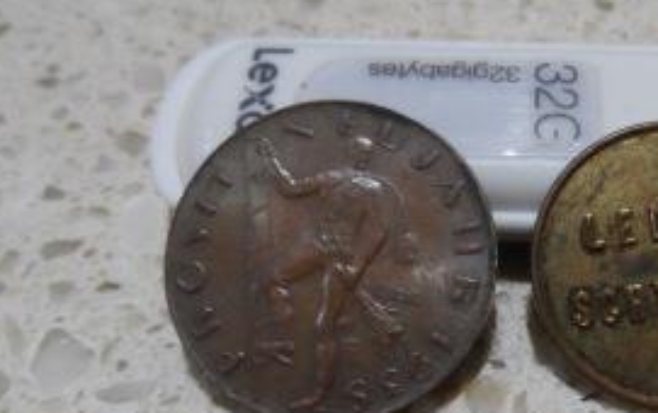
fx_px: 754
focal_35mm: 42
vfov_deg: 30.4
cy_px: 275
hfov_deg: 45.6
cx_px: 488
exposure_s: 1/30
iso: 320
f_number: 3.2
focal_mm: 4
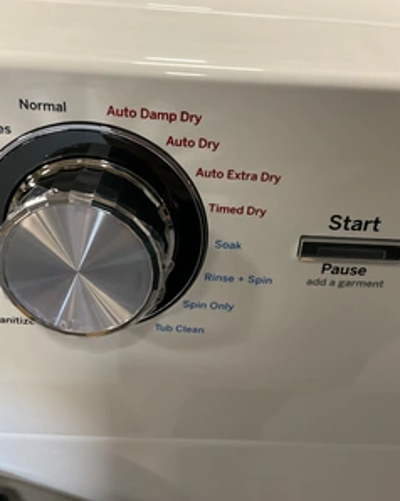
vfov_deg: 48.0
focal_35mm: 38
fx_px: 563
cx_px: 193
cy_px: 250
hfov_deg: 39.1
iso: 160
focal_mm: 3
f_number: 1.8
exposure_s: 1/60
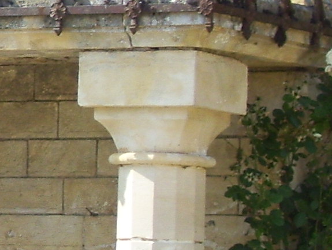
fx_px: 3333
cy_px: 20
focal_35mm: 347
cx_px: -231
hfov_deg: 5.6
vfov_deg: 4.3
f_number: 4
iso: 80
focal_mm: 11.6
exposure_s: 1/500
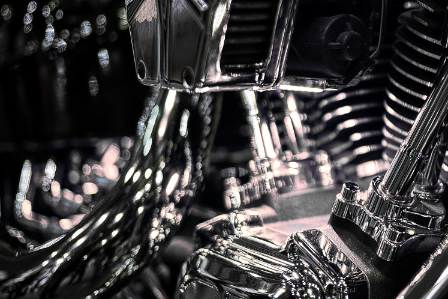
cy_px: 96
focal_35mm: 75
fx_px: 933
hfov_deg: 25.9
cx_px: 423
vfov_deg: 18.1
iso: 400
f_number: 1.4
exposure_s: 1/40
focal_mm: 35
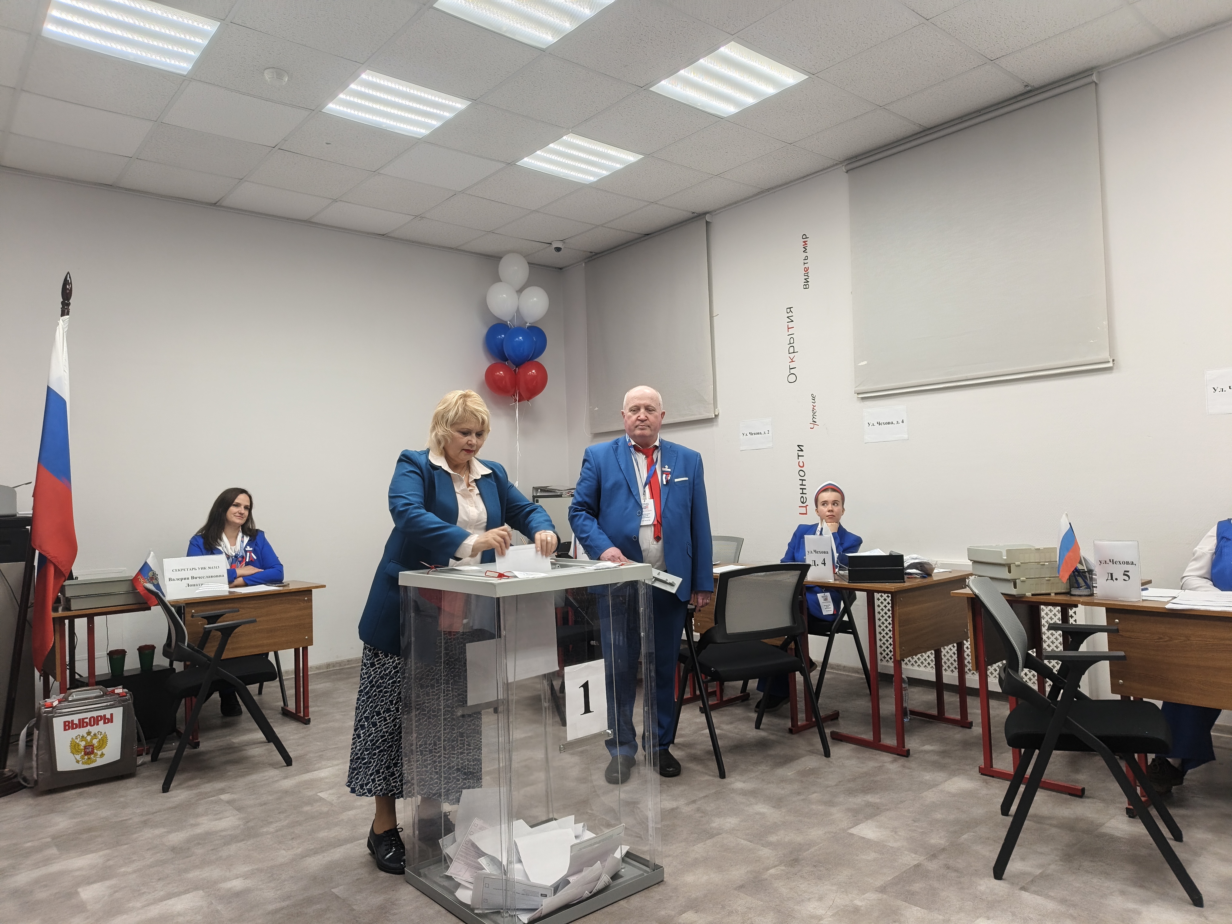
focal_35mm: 23
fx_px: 819
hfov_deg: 73.9
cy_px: 462
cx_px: 616
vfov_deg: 58.9
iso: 155
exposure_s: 1/100
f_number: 1.8
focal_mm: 5.56
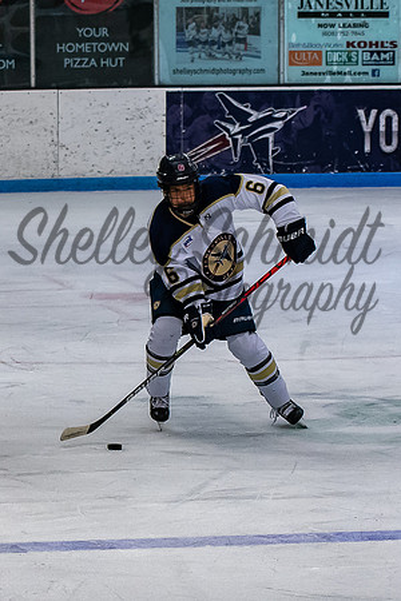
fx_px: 4298
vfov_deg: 8.0
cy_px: 296
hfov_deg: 5.3
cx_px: 142
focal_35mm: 257
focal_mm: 70
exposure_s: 1/800
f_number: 3.5
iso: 1000
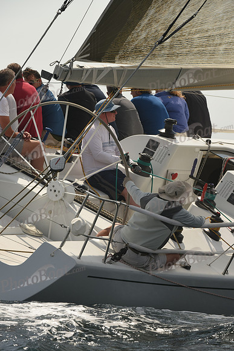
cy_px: 176
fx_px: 2826
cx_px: 117
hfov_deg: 4.7
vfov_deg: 7.1
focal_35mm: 290
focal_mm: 290
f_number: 9
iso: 250
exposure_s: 1/640
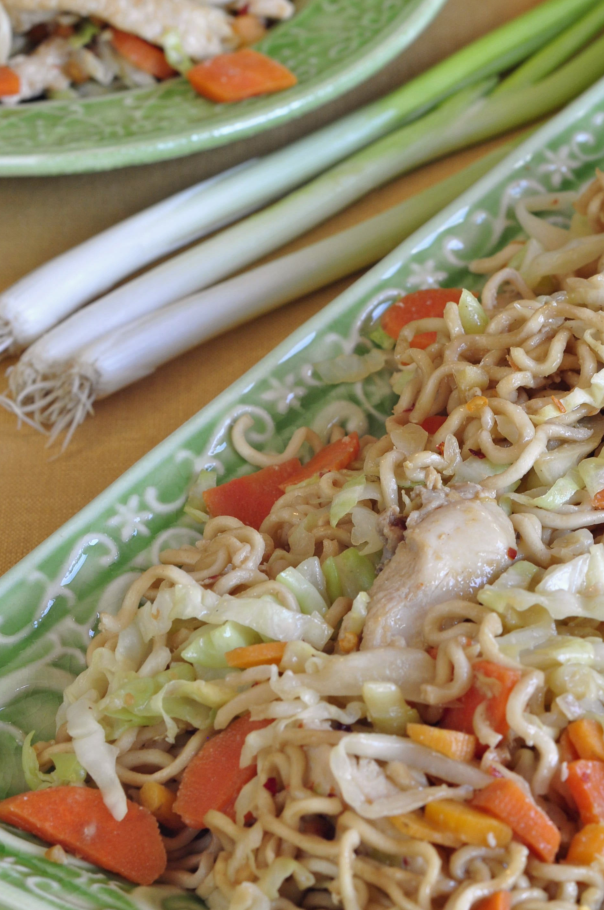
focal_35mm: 194
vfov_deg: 10.6
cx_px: 393
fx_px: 4889
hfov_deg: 7.1
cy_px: 470
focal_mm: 85
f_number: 9
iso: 200
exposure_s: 1/13
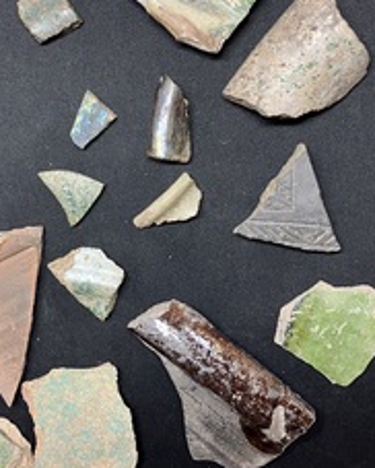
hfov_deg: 34.7
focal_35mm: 43
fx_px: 596
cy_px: 201
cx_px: 134
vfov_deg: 42.8
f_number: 1.8
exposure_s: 1/60
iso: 125
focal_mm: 3.99
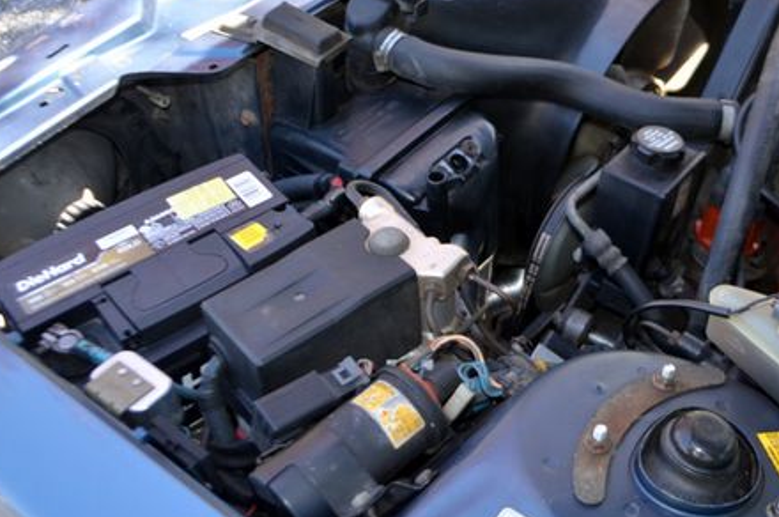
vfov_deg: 28.0
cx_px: 540
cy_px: 220
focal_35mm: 48
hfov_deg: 40.5
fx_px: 1037
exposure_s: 1/160
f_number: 3.8
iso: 200
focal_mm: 22
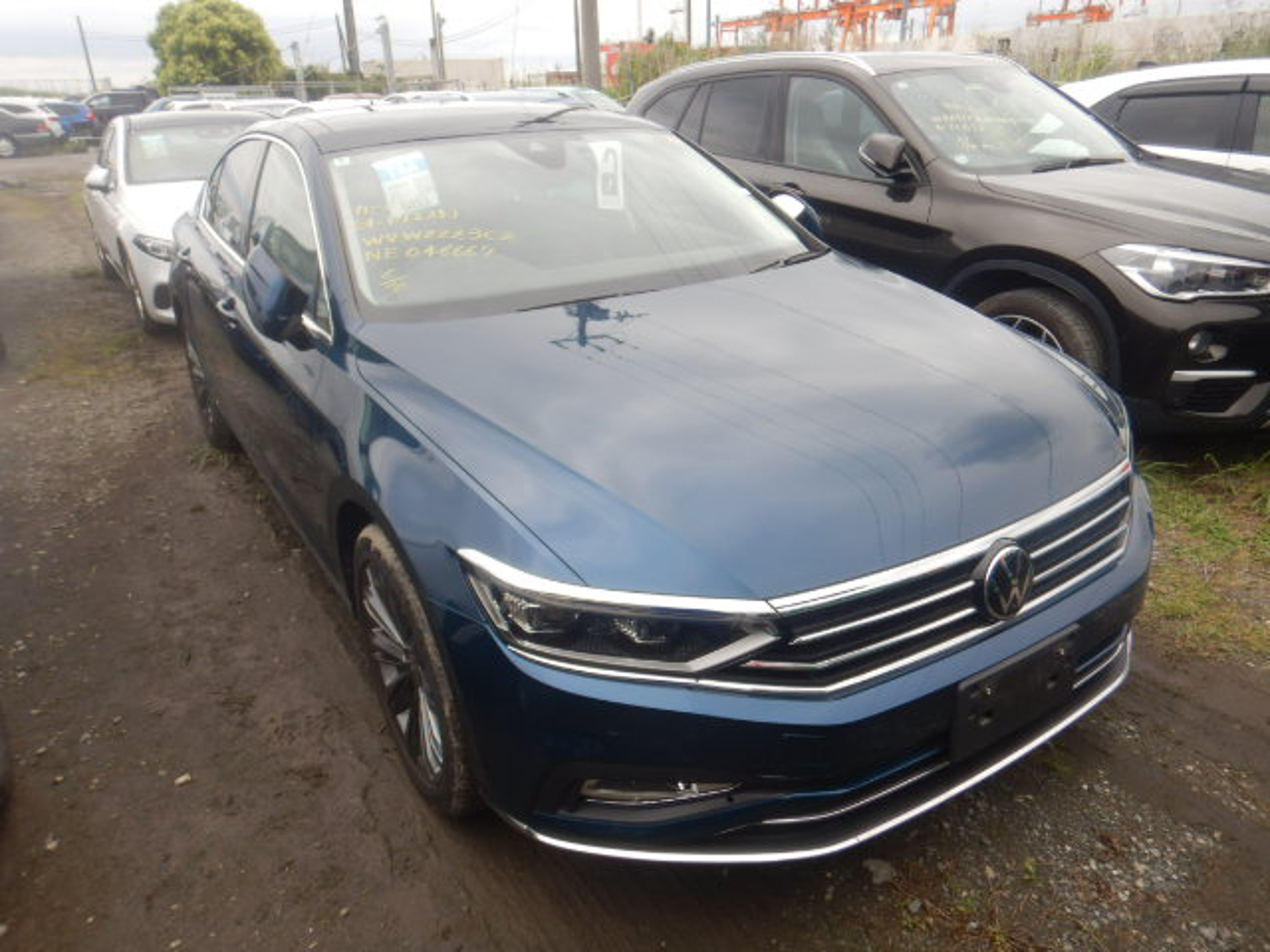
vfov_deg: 56.8
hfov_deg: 71.6
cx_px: 635
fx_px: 881
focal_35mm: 24
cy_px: 476
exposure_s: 1/160
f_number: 2.8
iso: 125
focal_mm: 4.3
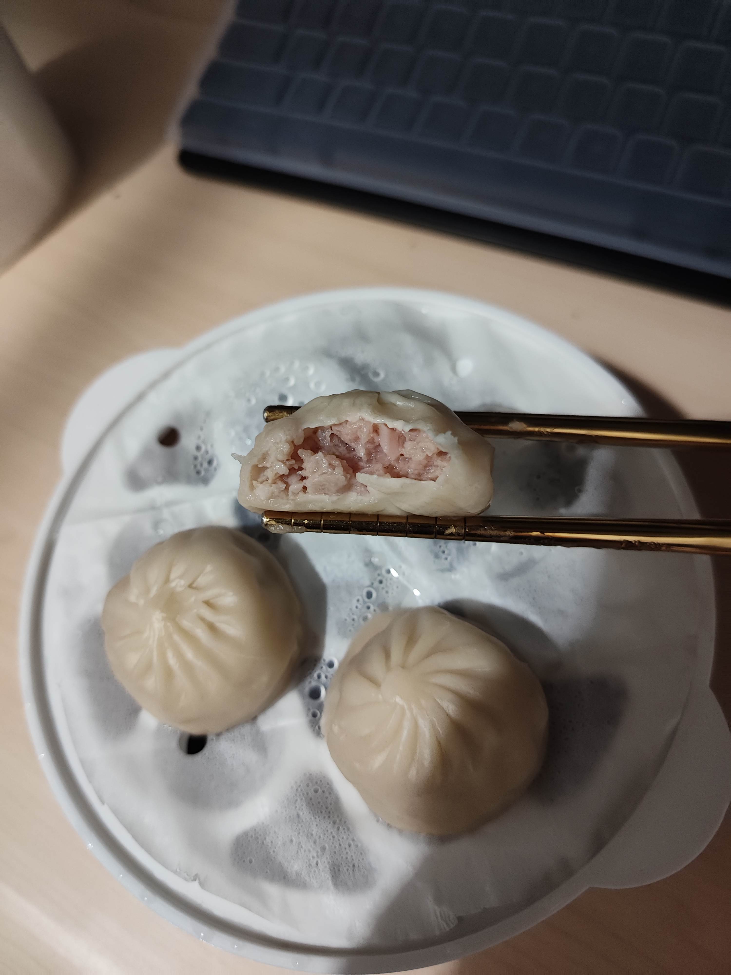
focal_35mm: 24
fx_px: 676
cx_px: 366
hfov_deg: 56.8
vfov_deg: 71.6
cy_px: 488
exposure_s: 1/50
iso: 1749
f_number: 1.65
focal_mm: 5.26
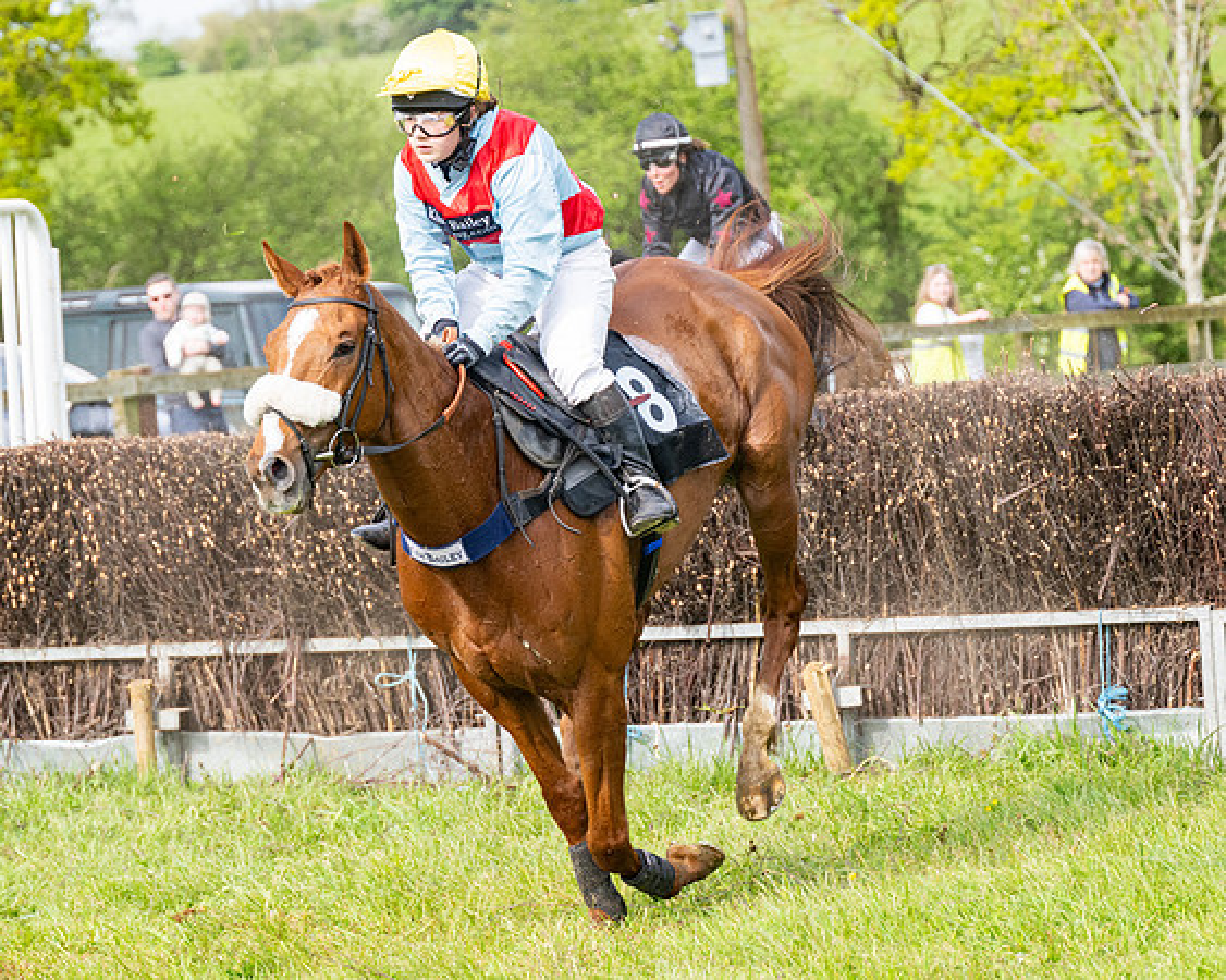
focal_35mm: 166
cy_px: 490
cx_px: 588
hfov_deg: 11.7
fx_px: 6008
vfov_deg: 9.3
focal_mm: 98
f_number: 4
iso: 400
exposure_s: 1/1600
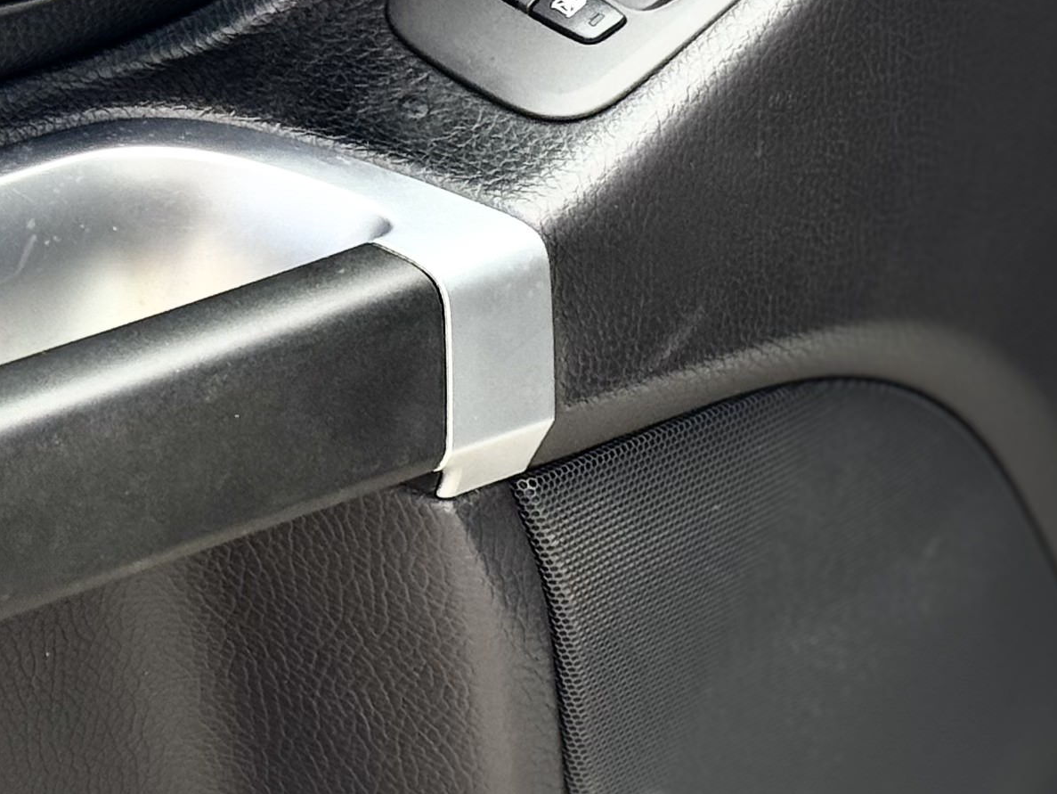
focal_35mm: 163
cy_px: 154
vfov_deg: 9.1
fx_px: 4979
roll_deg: +2.3
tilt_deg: -24.4
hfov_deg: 12.1
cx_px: 284
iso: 64
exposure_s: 1/739
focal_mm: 6.76
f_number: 1.78
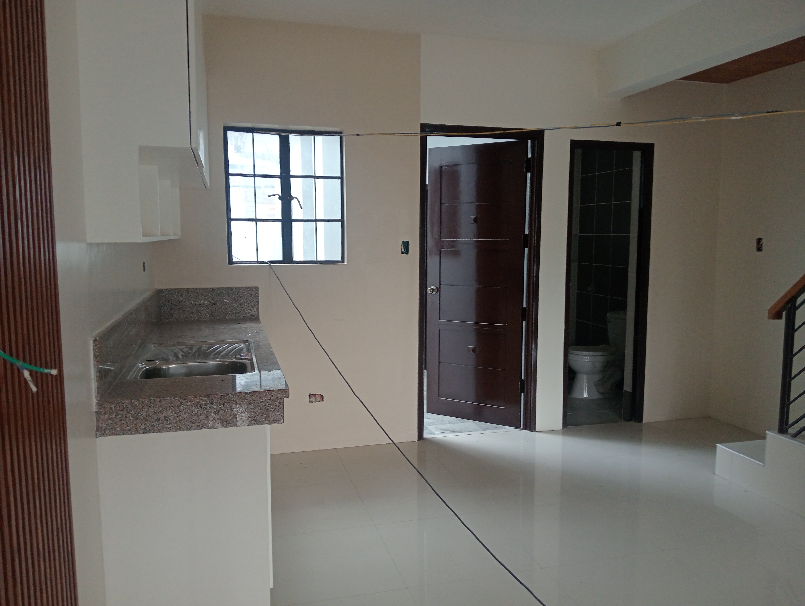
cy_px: 303
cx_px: 402
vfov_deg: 49.9
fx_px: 652
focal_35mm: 28
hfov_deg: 63.4
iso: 167
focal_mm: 3.98
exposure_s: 1/33.3
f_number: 1.8
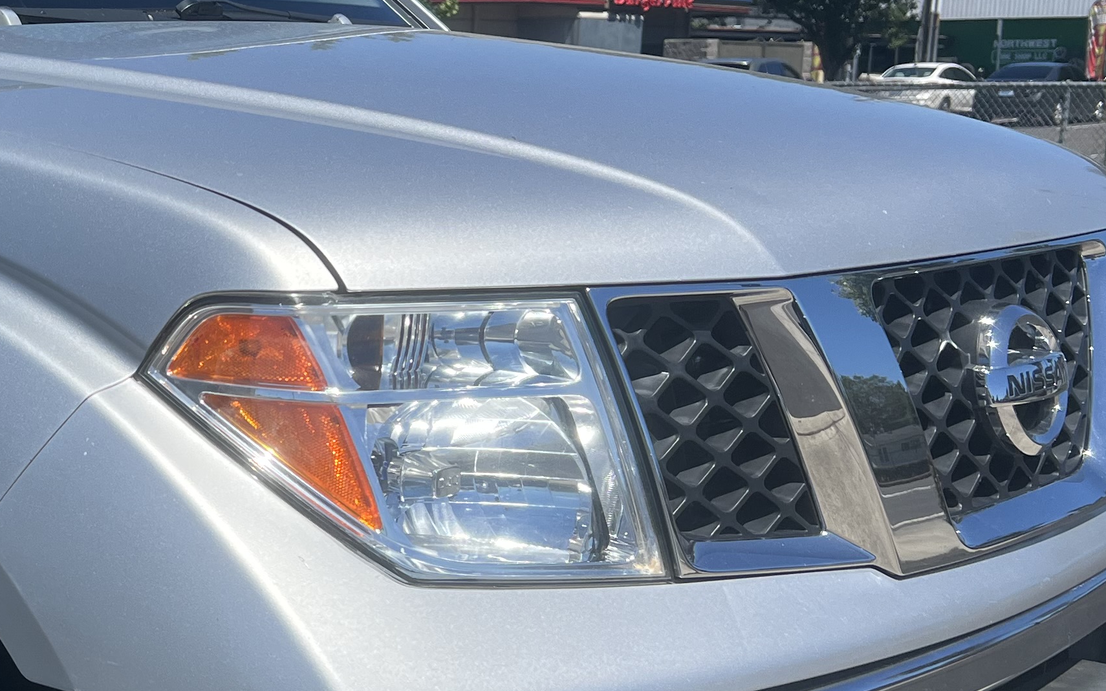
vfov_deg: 19.9
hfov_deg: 29.5
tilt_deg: -11.9
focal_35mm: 65
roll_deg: +0.2
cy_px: 465
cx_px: 1
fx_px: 1959
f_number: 1.5
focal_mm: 5.7
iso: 50
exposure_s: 1/4274
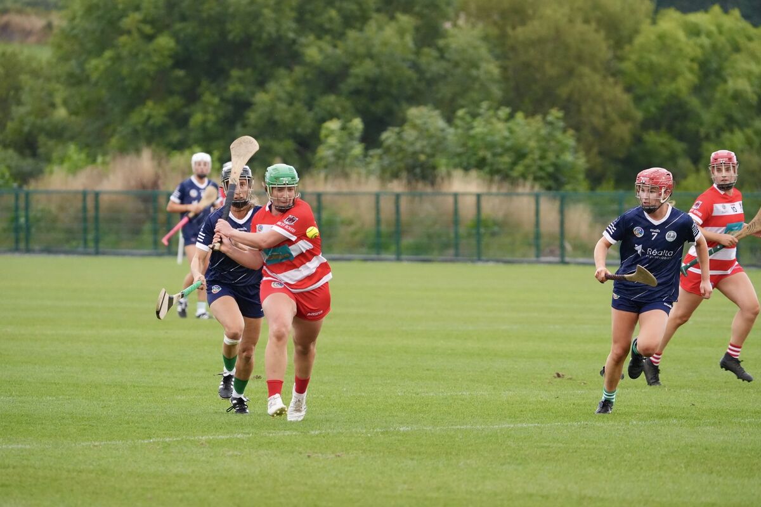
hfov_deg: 5.4
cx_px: 380
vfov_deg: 3.6
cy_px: 254
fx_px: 8074
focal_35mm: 382
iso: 6400
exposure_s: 1/1000
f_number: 7.1
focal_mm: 382
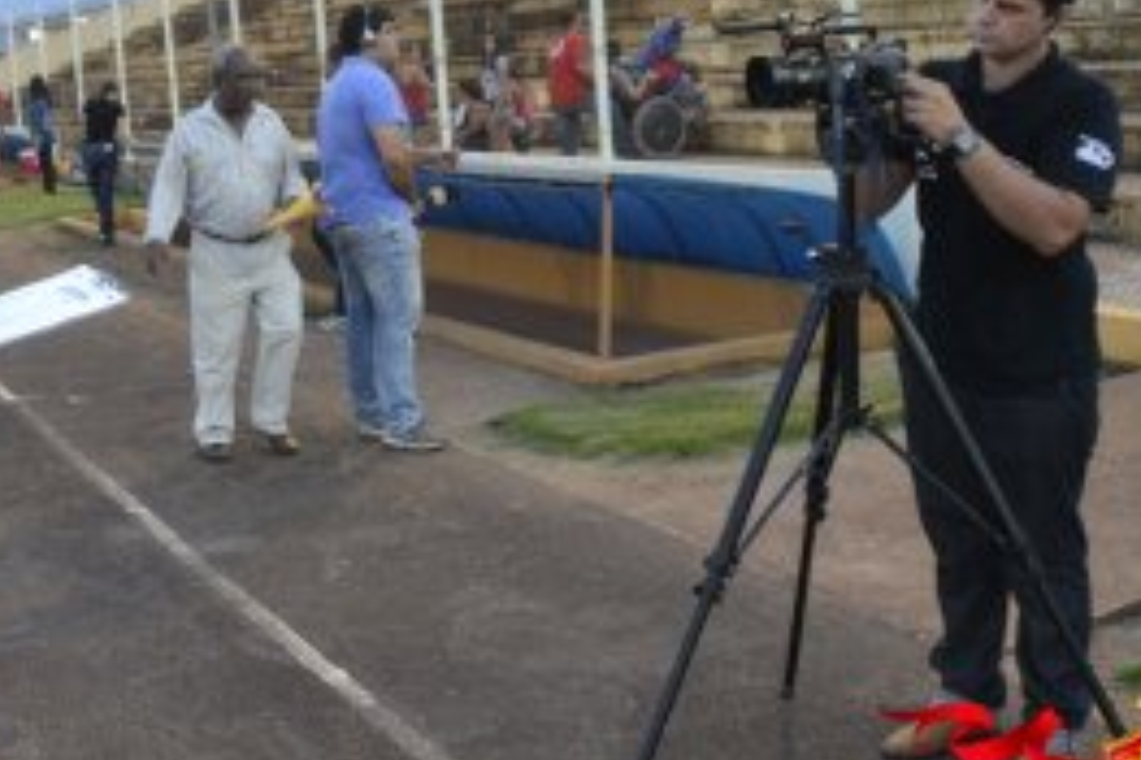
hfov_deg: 34.8
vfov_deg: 23.7
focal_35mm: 57
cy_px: 271
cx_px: 403
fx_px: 1805
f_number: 3.5
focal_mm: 20
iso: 1100
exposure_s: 1/60
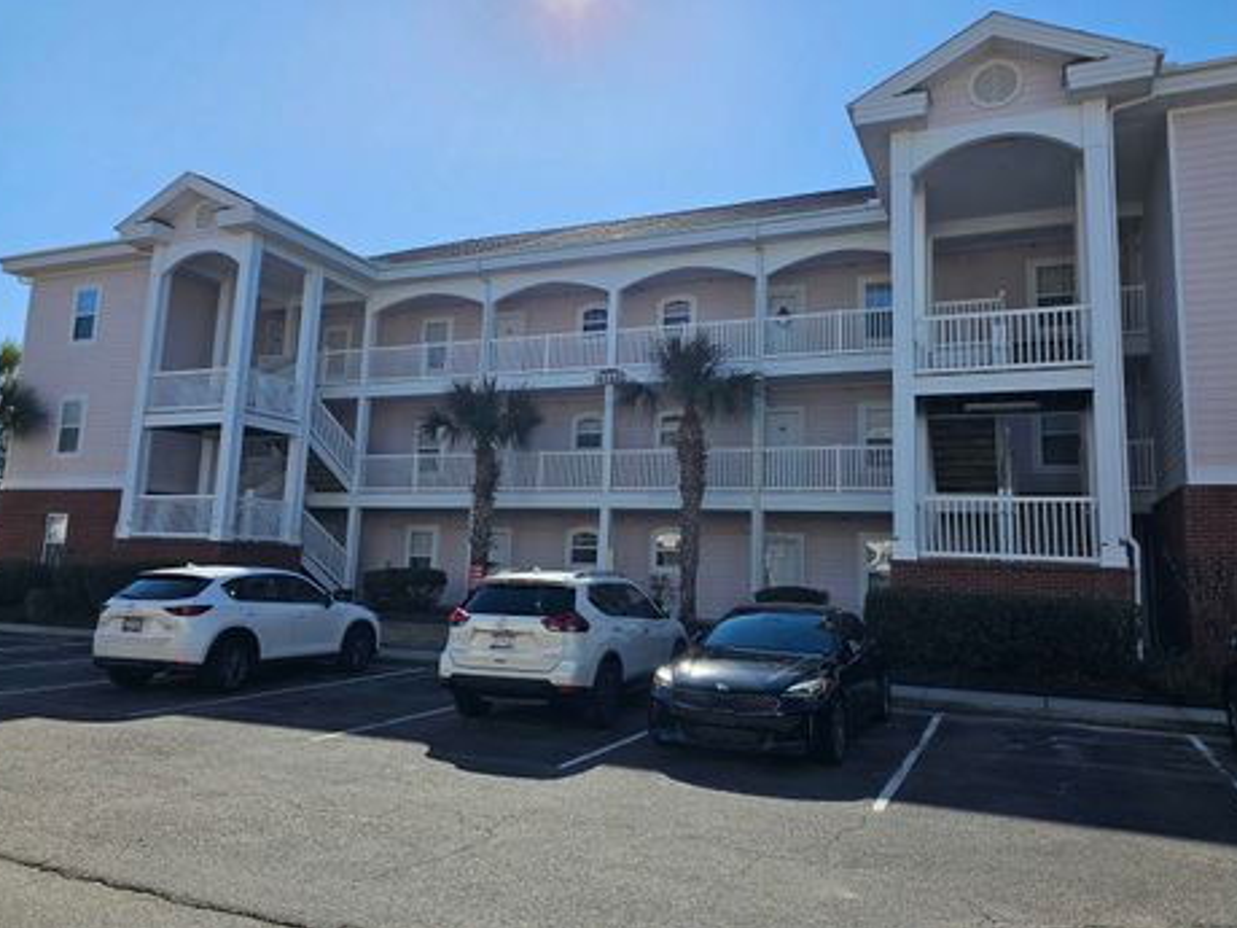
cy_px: 437
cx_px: 632
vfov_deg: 54.8
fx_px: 893
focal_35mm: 25
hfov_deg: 69.4
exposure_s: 1/841
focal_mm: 6.3
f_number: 1.7
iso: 10
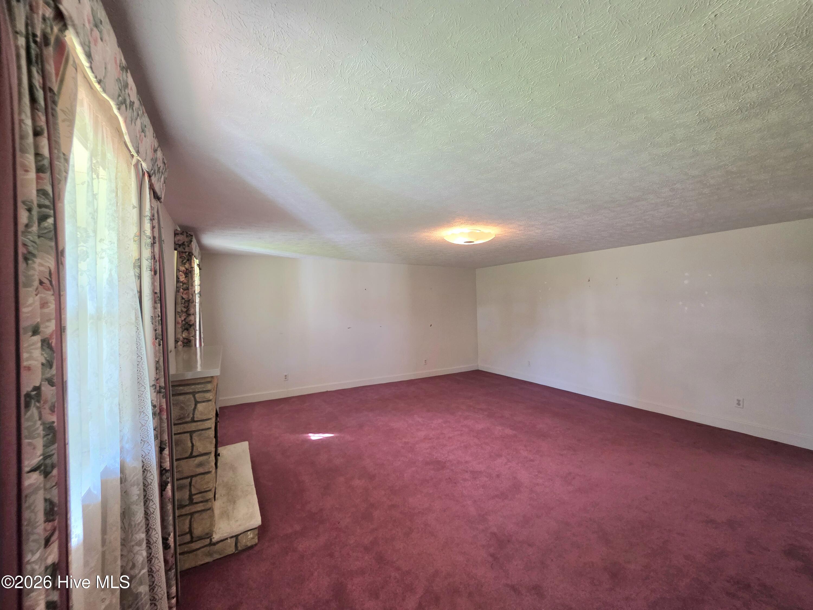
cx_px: 406
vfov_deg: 89.9
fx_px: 305
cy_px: 305
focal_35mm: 13
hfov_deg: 106.2
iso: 250
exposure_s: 1/60.2
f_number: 1.9
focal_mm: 2.2
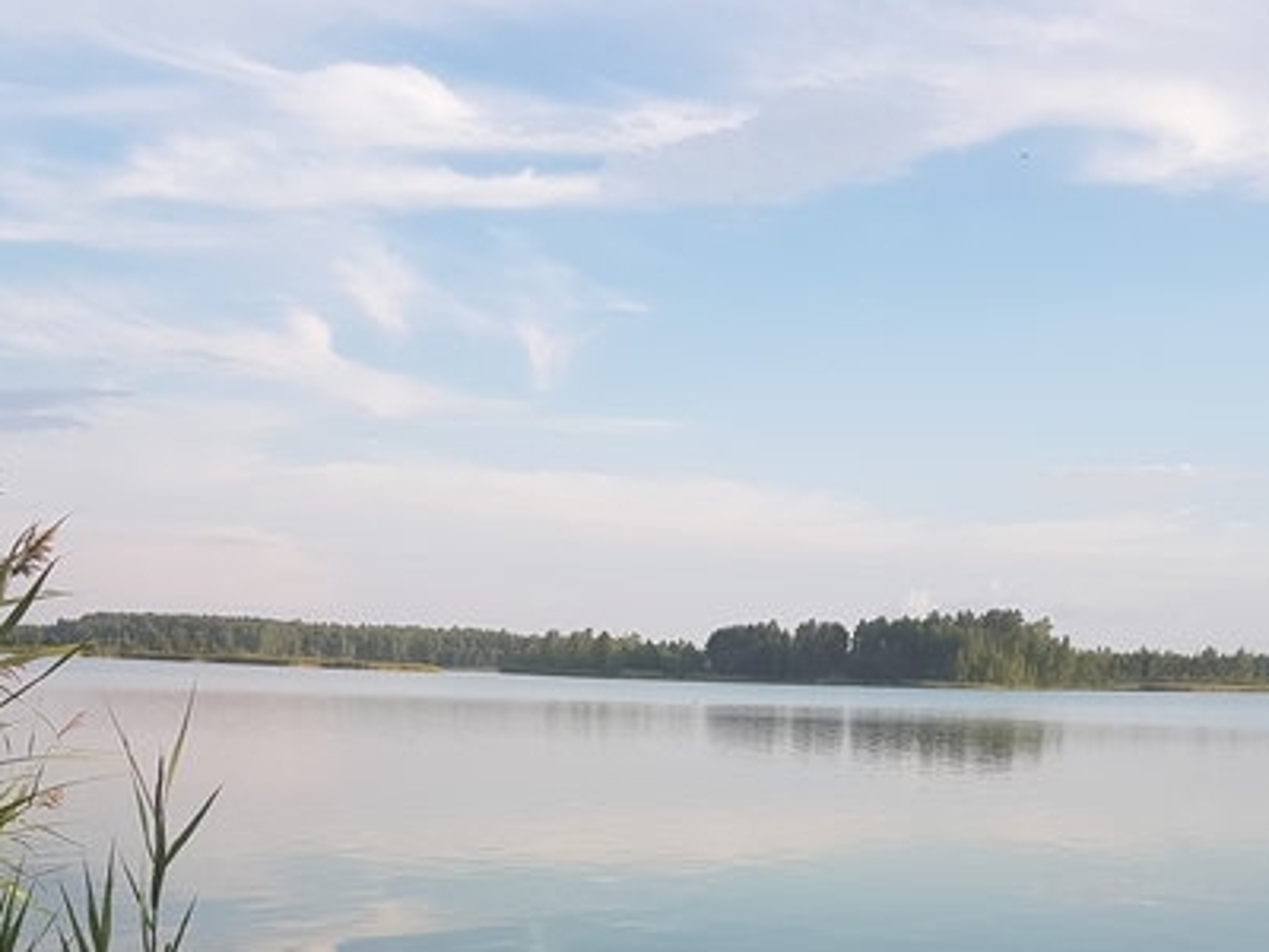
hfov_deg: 36.7
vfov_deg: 26.6
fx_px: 1906
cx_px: 758
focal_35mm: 52
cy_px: 946
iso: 40
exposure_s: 1/774
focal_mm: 4.2
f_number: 1.7
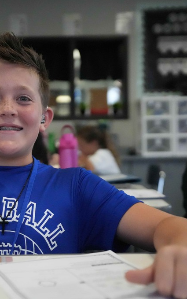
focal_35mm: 63
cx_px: 33
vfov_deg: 32.5
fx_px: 513
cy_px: 149
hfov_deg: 20.4
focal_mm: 41
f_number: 2.8
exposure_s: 1/8000
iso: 16000
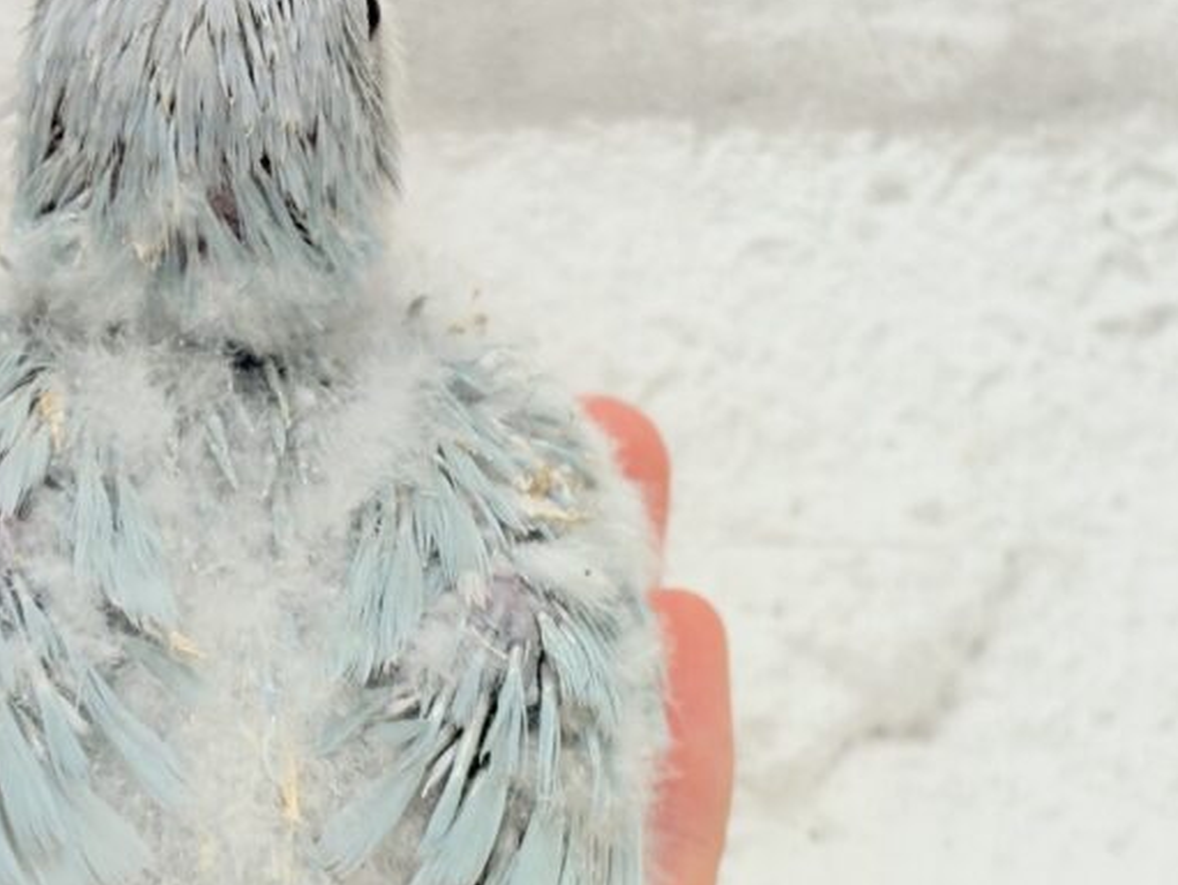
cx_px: 512
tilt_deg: -12.1
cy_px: 691
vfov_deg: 12.1
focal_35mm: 122
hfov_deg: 16.1
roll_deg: -2.8
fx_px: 4155
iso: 40
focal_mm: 5.96
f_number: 1.6
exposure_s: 1/50
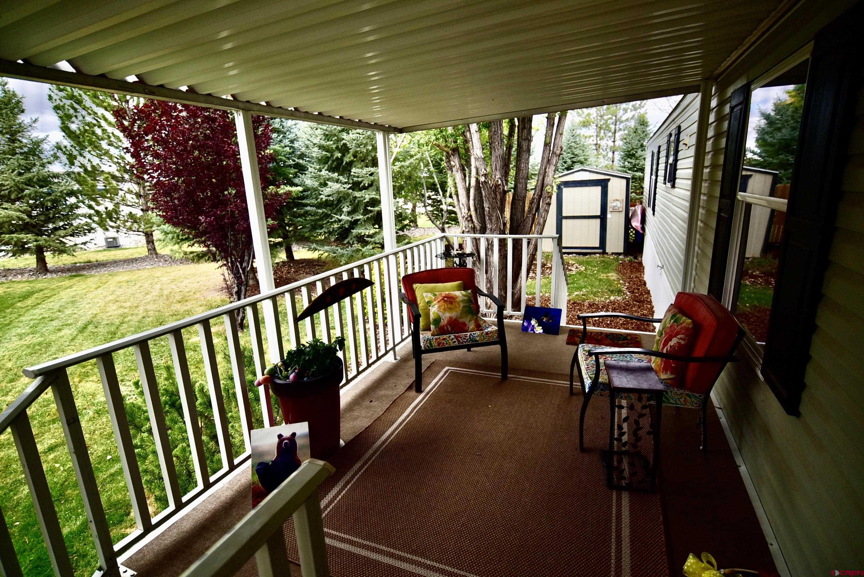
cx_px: 432
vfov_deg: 67.4
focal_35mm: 18
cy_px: 288
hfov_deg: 90.0
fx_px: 432
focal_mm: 18
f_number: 3.5
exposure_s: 1/3200
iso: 400
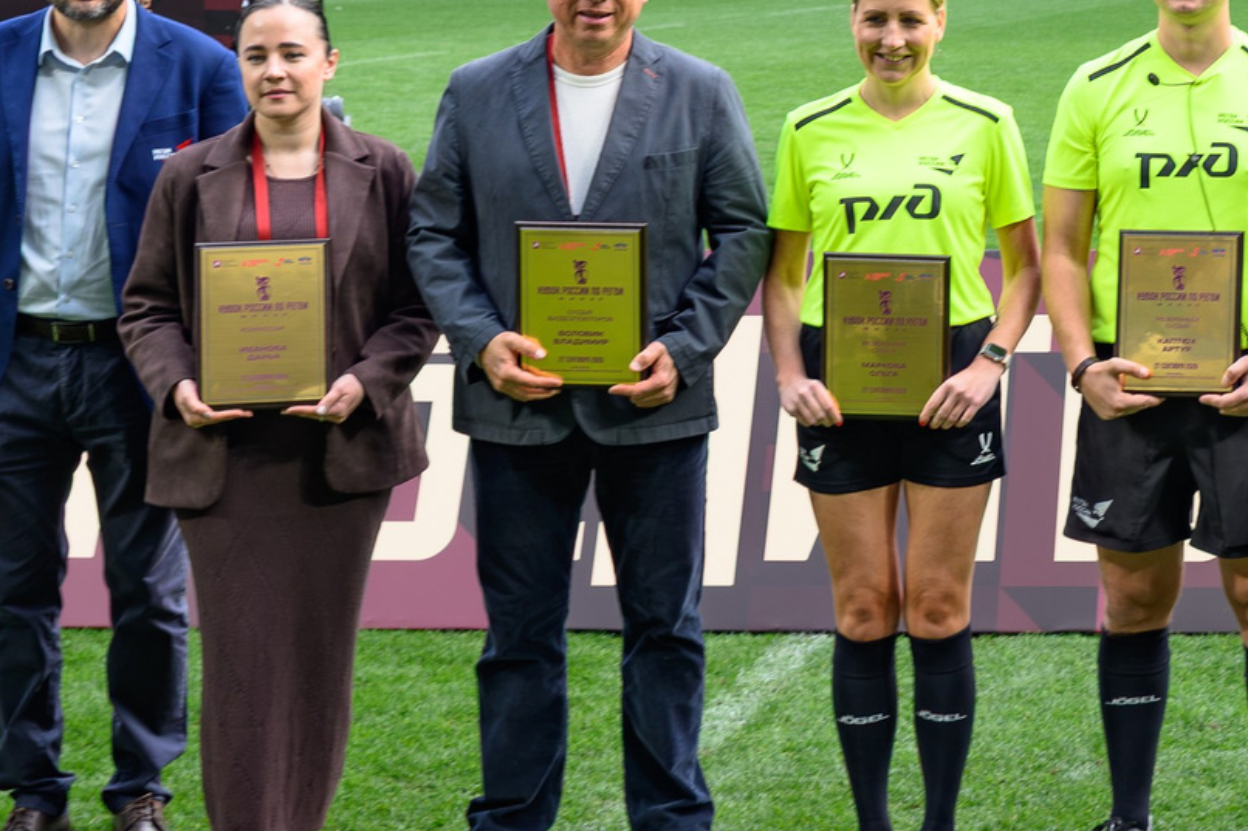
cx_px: 1498
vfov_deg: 12.7
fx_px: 3708
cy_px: 59
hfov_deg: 18.1
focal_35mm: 107
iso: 100
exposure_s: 1/100
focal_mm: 31
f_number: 5.6
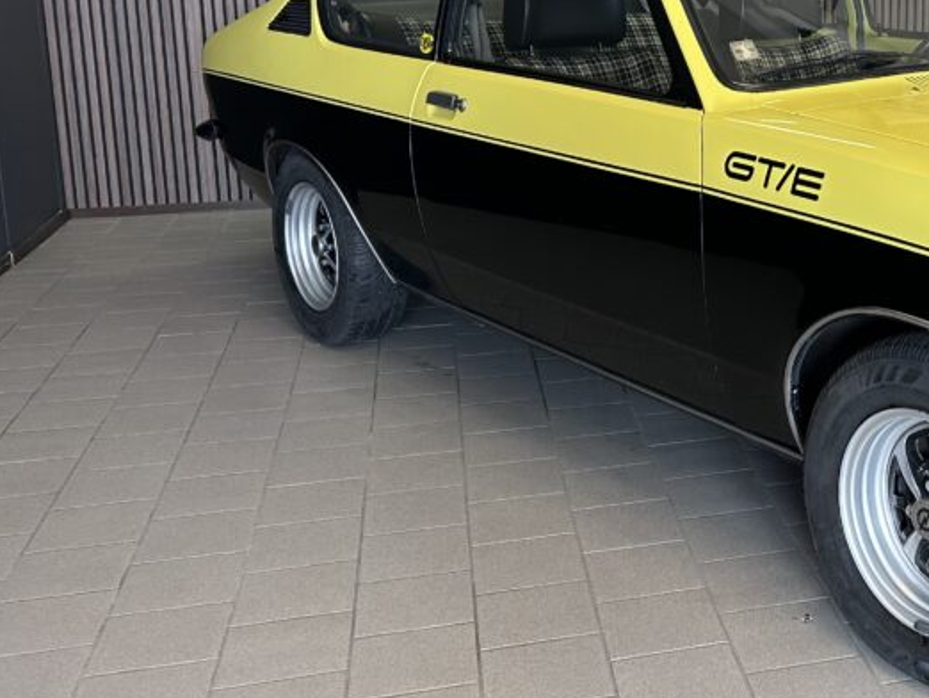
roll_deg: +0.5
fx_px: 1369
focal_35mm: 51
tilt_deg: -9.0
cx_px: 876
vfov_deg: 28.1
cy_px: 166
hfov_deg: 34.8
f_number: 1.5
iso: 125
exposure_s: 1/100
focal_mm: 5.7
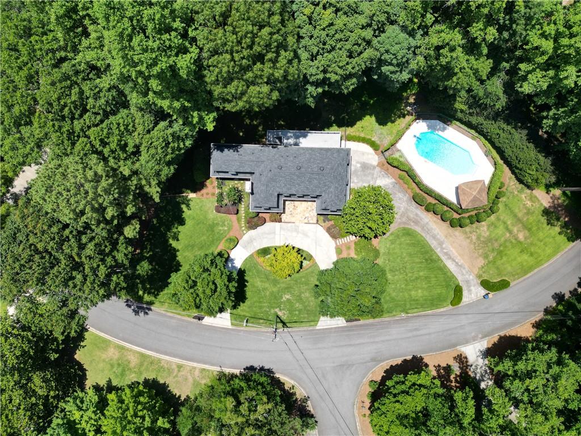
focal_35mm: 24
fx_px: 403
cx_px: 290
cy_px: 218
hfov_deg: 71.6
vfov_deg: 56.8
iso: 100
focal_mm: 6.72
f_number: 1.7
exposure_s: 1/3000
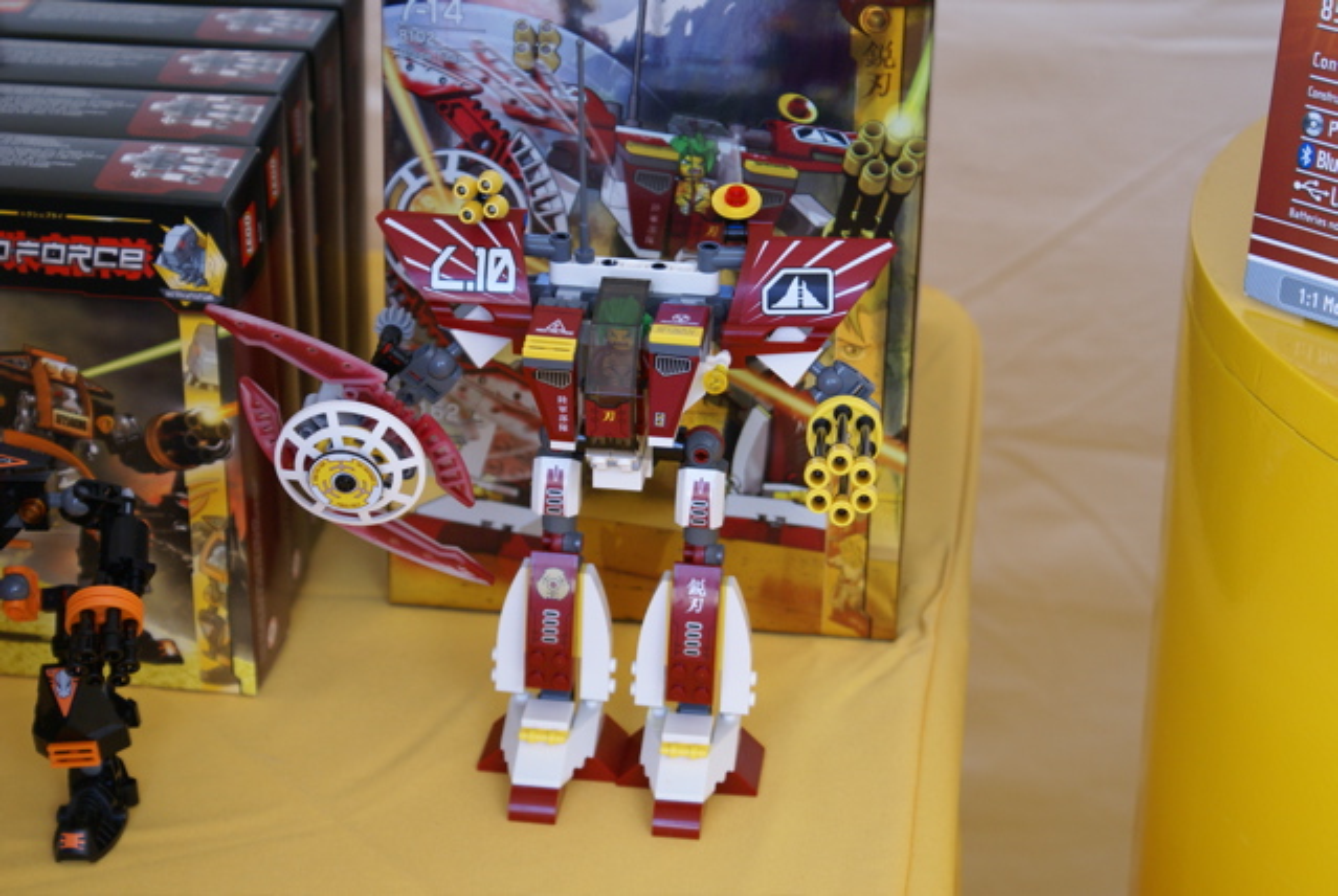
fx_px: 3350
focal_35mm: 90
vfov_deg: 15.2
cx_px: 669
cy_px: 448
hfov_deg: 22.6
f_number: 5.6
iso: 400
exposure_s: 1/100
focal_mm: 60
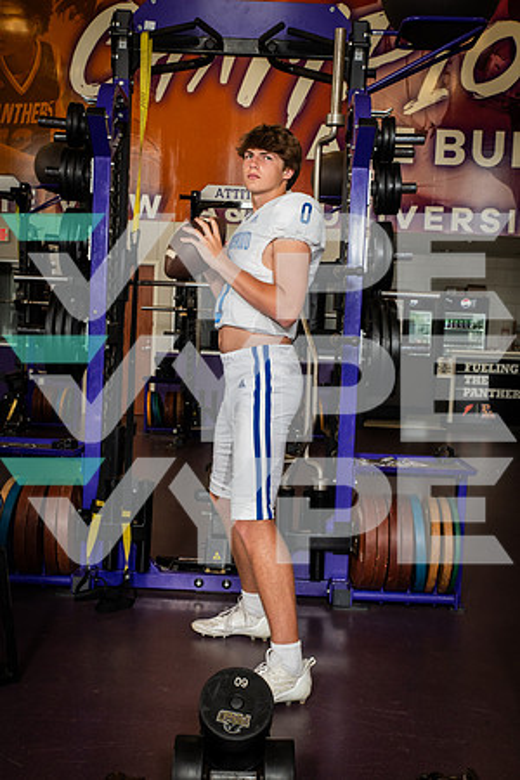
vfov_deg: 48.5
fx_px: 867
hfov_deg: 33.4
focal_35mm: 40
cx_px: 260
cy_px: 390
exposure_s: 1/250
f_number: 7.1
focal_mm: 40
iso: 800
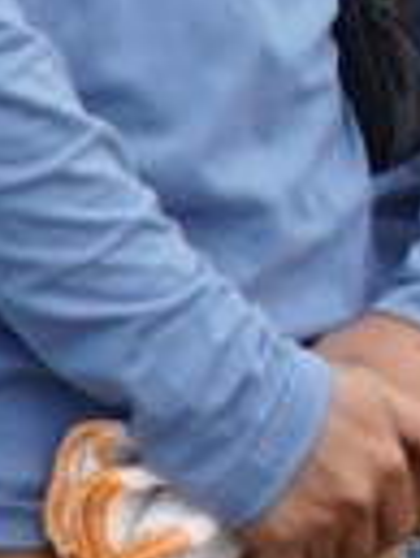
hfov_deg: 2.1
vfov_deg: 2.9
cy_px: -154
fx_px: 10853
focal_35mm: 672
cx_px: 2524
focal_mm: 66
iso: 200
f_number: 2.8
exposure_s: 1/1000
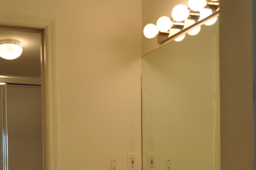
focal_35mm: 59
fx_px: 419
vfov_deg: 21.9
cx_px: 78
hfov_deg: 33.6
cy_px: 178
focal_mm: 18
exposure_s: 1/100
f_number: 5
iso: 400
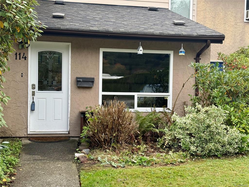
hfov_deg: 39.7
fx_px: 345
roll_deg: -1.4
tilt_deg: -1.5
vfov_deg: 30.3
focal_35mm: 48
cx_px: 124
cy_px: 94
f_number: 1.78
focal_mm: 6.76
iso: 100
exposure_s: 1/855
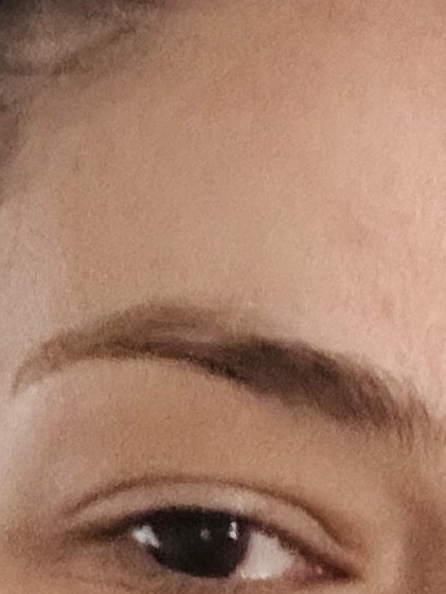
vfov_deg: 11.7
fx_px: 2833
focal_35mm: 165
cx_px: 692
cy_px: 752
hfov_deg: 8.8
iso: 640
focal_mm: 2.69
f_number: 1.9
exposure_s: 1/16
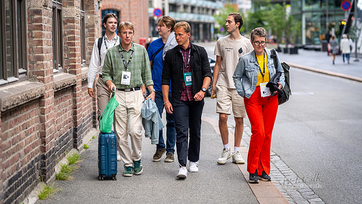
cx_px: 181
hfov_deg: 23.7
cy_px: 90
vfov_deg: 13.4
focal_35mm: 90
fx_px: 864
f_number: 2
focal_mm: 85
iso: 80
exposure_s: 1/400
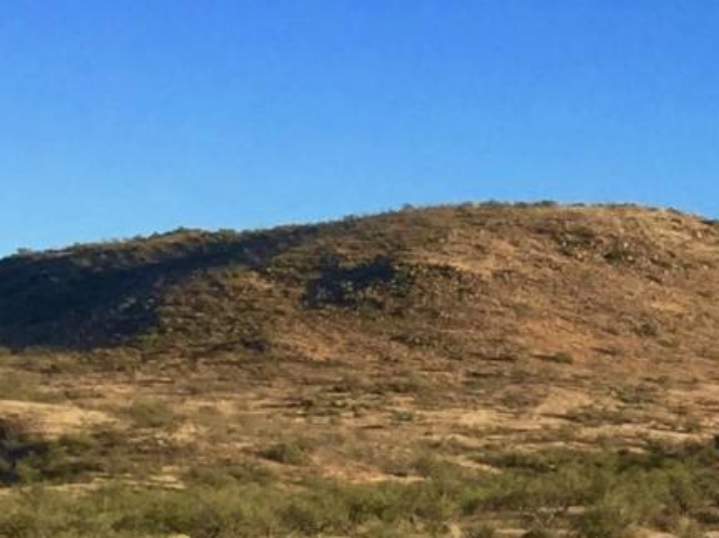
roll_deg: -2.5
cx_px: 1479
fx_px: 2968
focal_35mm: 143
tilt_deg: -0.3
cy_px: 626
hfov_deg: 12.1
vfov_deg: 10.2
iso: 32
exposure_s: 1/1014
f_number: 2.2
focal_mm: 4.15
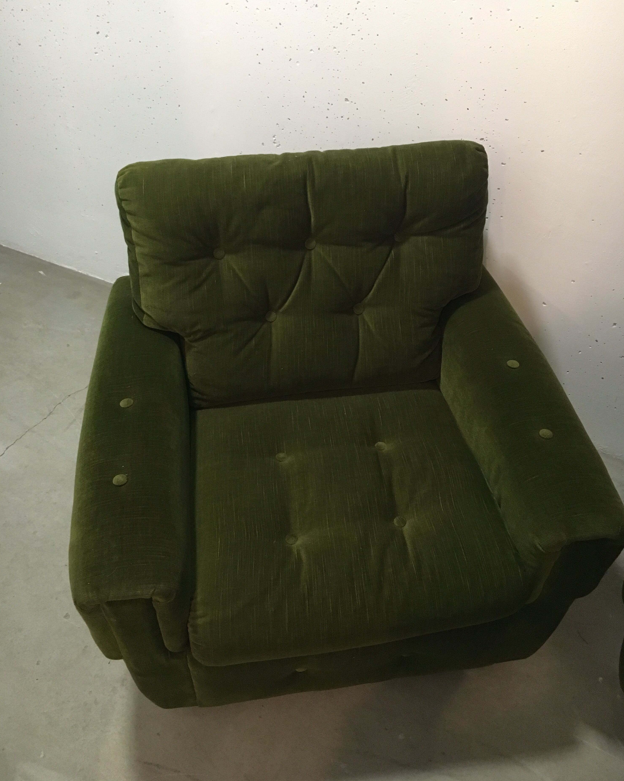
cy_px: 365
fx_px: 716
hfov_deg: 47.1
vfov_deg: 57.1
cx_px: 316
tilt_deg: -40.9
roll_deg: -1.1
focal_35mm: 31
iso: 200
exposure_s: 1/24
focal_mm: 4.15
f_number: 2.2
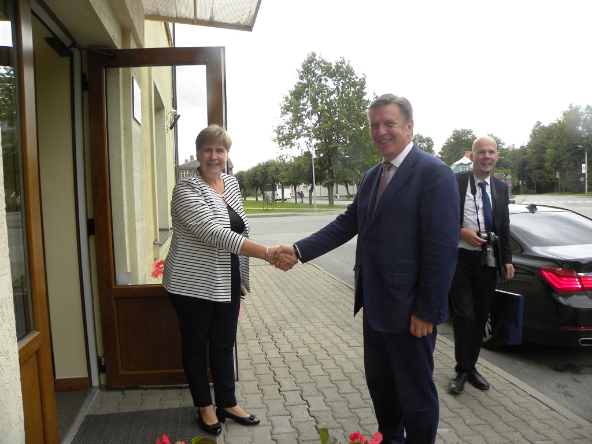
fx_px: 445
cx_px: 296
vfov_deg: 53.1
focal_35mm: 26
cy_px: 222
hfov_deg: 67.3
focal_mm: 4.6
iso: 64
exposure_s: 1/137
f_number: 3.5
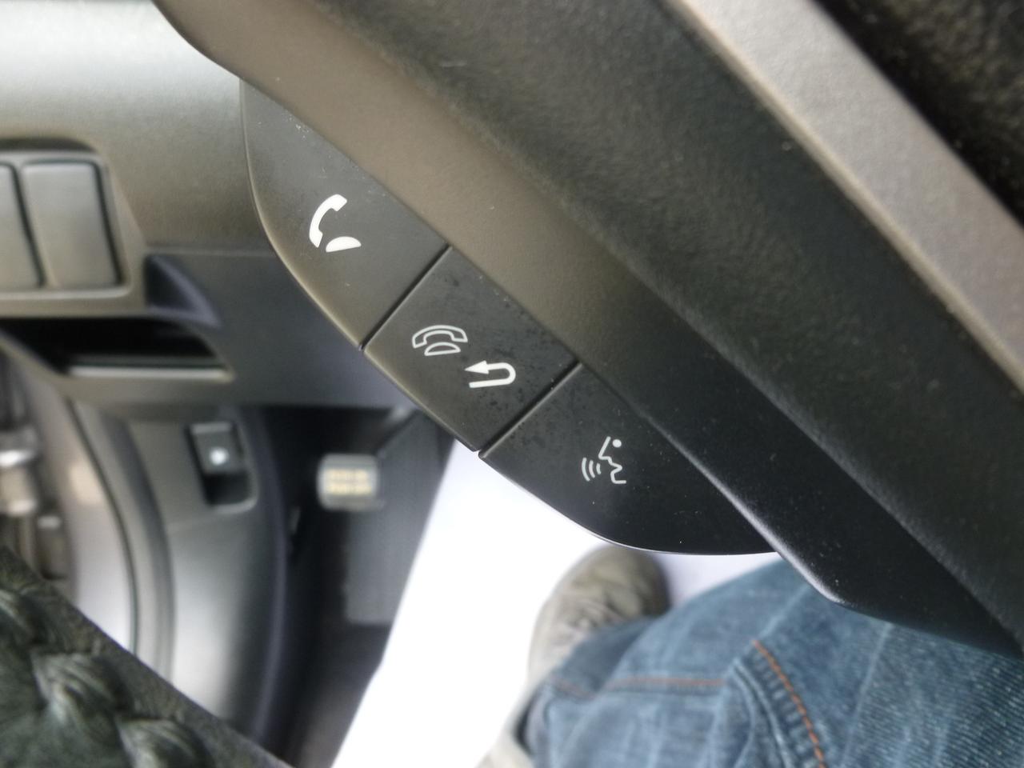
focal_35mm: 28
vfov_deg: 49.7
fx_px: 828
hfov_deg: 63.4
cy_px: 384
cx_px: 512
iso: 160
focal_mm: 5
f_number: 3.3
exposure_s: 1/60
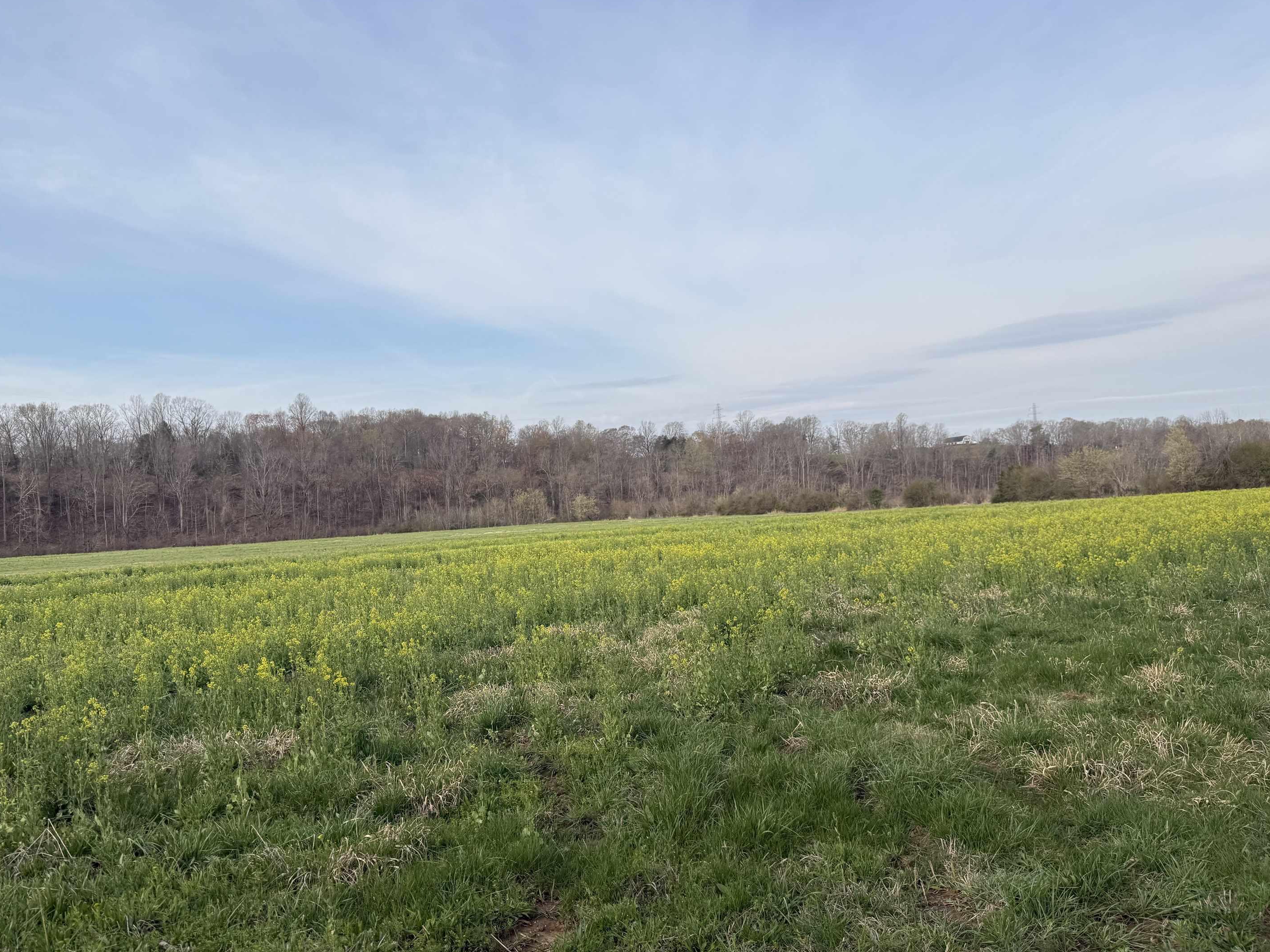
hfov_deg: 67.3
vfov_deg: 53.1
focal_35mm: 26
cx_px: 614
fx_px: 954
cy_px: 489
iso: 80
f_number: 1.78
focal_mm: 6.76
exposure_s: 1/2703
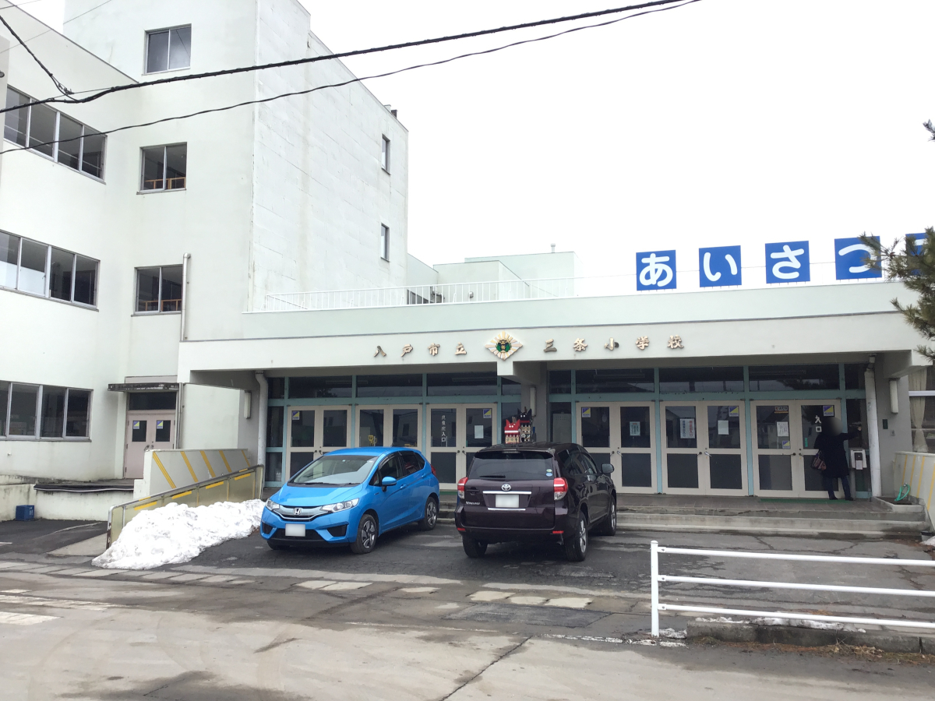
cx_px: 468
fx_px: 837
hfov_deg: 58.4
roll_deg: -0.4
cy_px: 350
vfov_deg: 45.4
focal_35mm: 31
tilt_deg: +6.2
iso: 25
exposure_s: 1/219
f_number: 2.4
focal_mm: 3.3
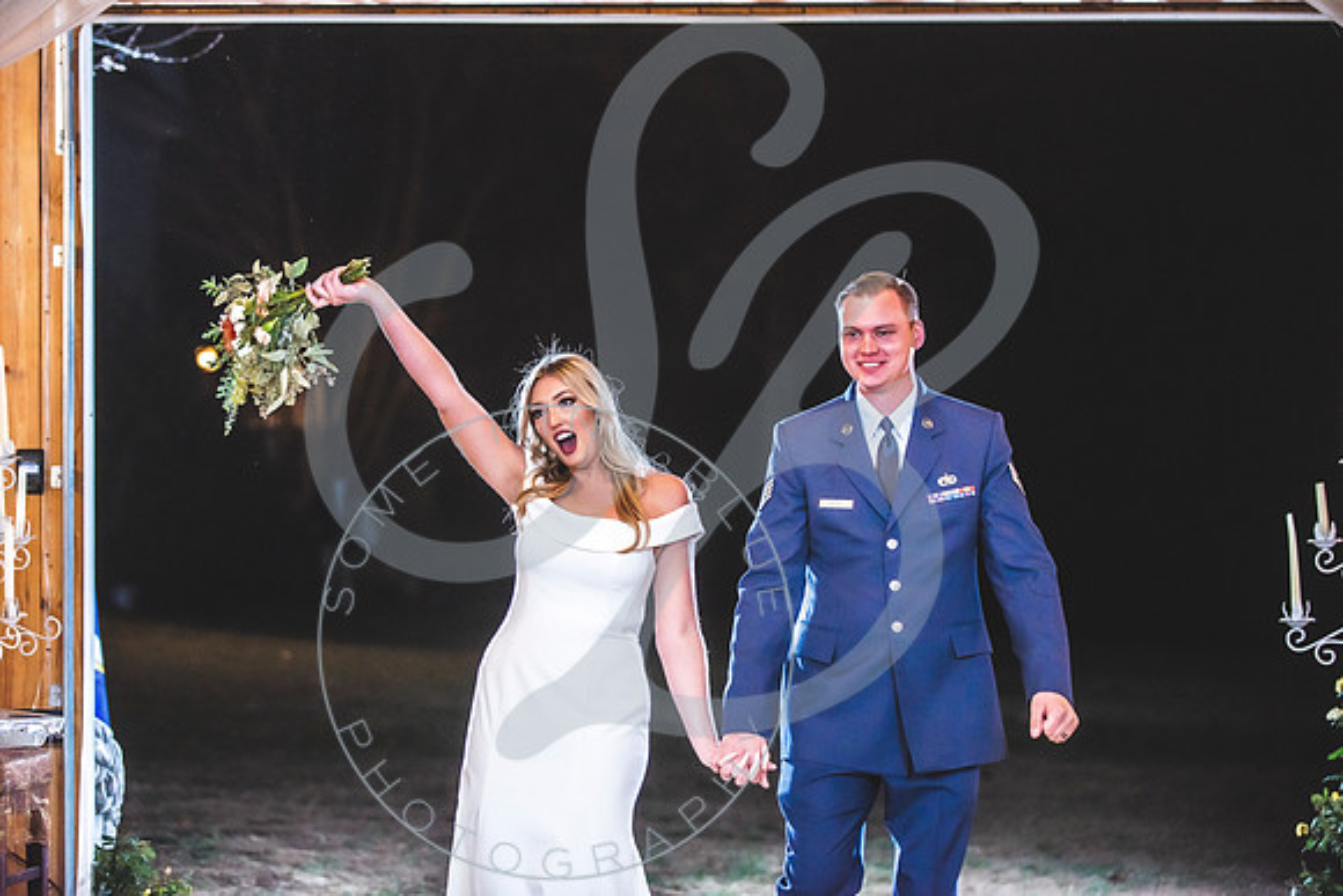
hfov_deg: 20.0
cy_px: 447
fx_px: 3806
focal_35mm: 102
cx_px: 647
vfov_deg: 13.4
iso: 1250
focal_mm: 98
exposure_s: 1/200
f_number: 2.8
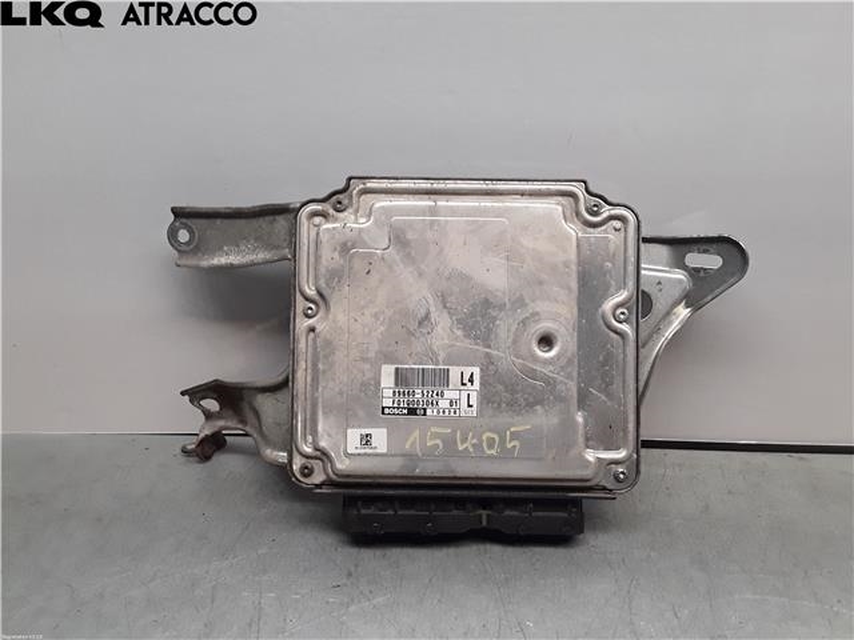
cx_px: 427
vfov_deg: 49.7
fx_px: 691
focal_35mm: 28
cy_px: 320
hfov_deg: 63.4
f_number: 1.9
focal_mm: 2.91
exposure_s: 1/100
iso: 64
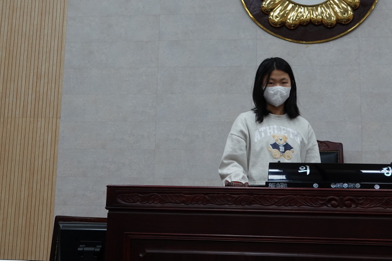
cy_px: 80
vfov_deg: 24.4
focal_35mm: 55
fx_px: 599
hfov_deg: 36.3
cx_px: 206
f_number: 3.2
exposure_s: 1/40
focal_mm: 13.7
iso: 100
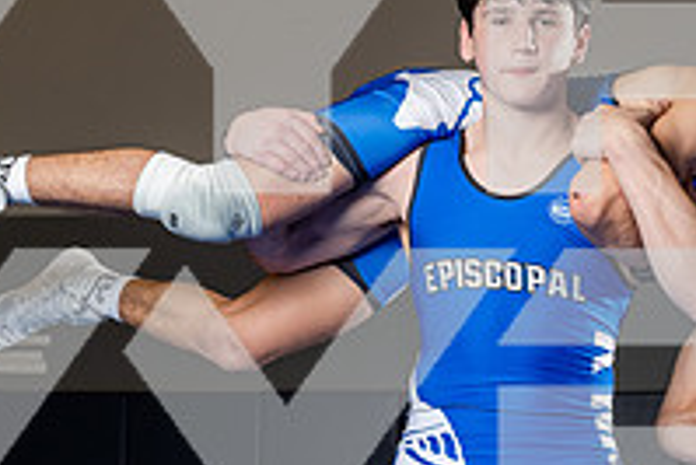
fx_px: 1973
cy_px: 435
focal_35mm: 102
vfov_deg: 13.3
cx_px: 430
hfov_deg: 20.0
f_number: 5.6
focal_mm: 35
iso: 400
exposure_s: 1/250
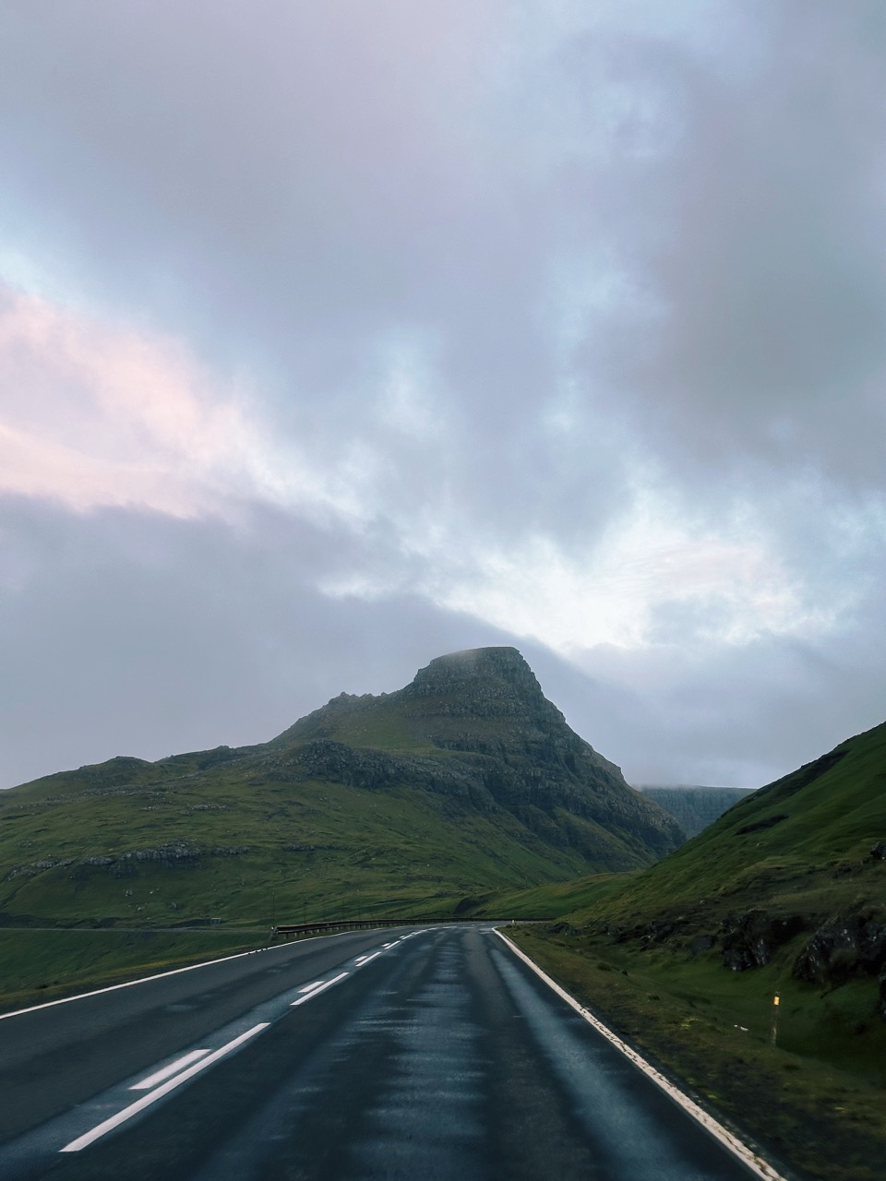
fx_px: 1638
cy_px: 590
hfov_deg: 30.3
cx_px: 443
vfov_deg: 39.7
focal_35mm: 48
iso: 50
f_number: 1.78
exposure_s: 1/177
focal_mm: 6.86
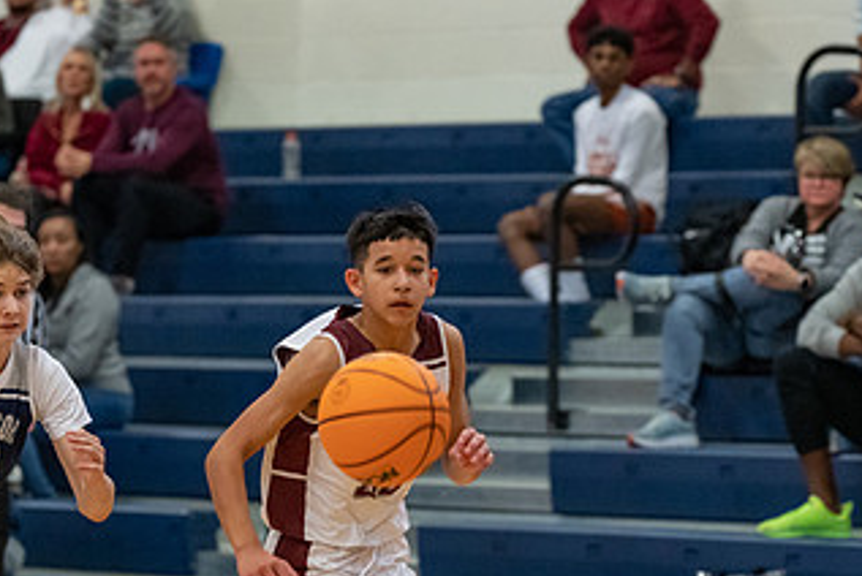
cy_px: 436
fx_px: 5776
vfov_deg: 5.7
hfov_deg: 8.5
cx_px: 361
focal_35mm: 241
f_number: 2.8
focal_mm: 119
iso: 5000
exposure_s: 1/1000
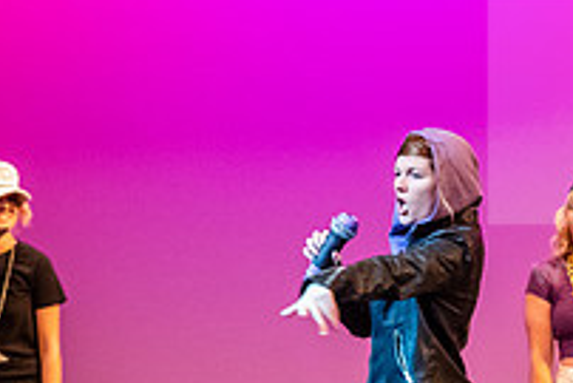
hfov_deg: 6.2
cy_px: 331
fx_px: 5304
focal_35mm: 333
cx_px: 403
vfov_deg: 4.1
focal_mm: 116
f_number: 3.2
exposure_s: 1/250
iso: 4000
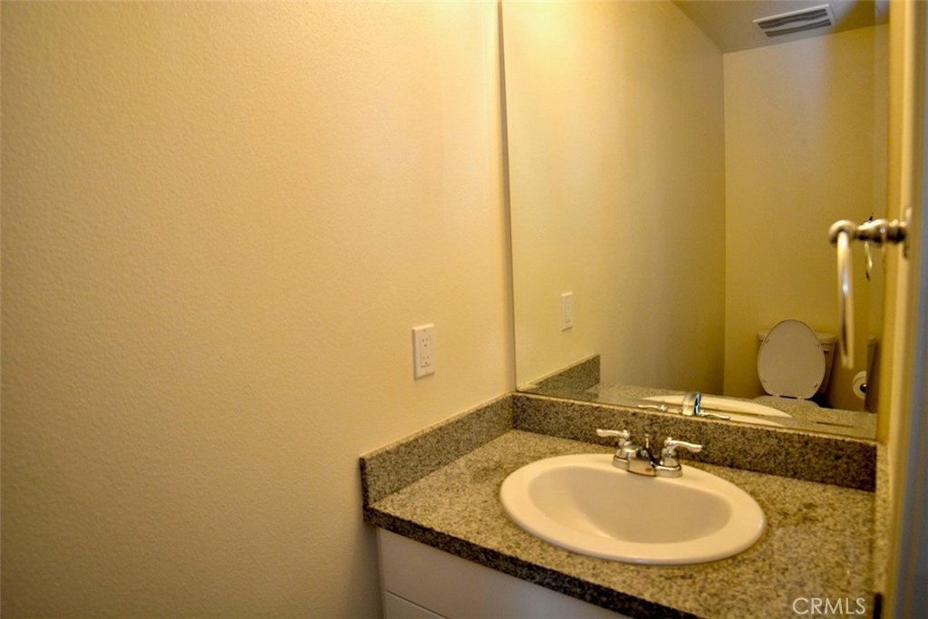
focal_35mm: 21
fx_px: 541
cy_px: 310
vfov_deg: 59.5
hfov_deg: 81.2
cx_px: 464
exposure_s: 1/60
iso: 800
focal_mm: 14
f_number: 4
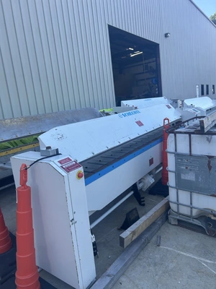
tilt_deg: -10.3
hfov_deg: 53.1
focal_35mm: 26
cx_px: 108
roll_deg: +7.9
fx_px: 216
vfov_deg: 67.3
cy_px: 144
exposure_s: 1/547
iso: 50
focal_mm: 5.7
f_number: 1.5
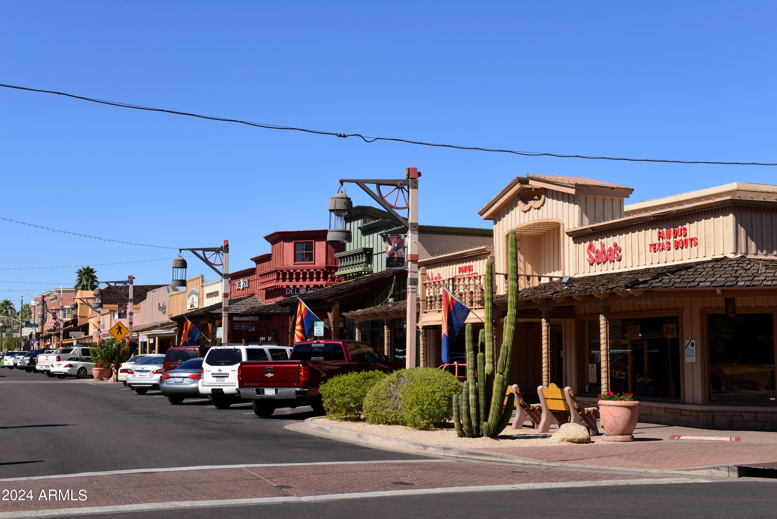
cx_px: 388
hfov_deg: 39.6
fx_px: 1079
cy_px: 260
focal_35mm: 50
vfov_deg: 27.0
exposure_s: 1/400
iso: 200
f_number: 10
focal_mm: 50
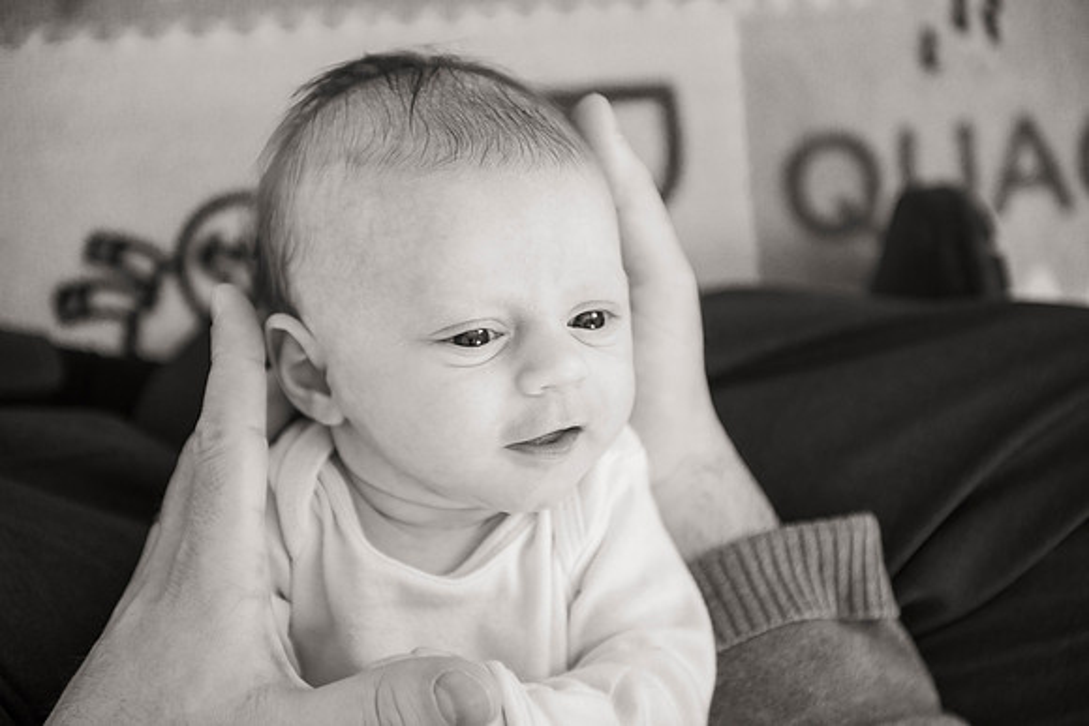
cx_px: 544
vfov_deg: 19.5
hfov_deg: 28.8
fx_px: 2118
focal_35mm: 70
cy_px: 363
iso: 800
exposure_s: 1/125
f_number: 3.2
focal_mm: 70
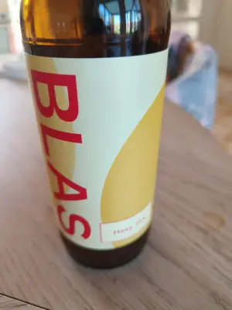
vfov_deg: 71.6
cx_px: 116
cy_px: 155
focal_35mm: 24
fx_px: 214
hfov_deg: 56.8
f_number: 3.2
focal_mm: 5.59
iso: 200
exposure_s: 1/50
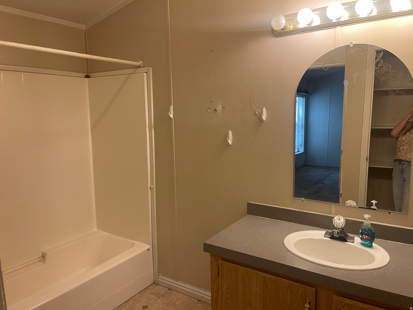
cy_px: 155
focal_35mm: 25
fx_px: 298
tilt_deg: -7.3
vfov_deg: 54.9
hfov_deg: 69.4
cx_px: 206
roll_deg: +1.3
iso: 100
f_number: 1.6
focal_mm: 5.1
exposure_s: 1/60
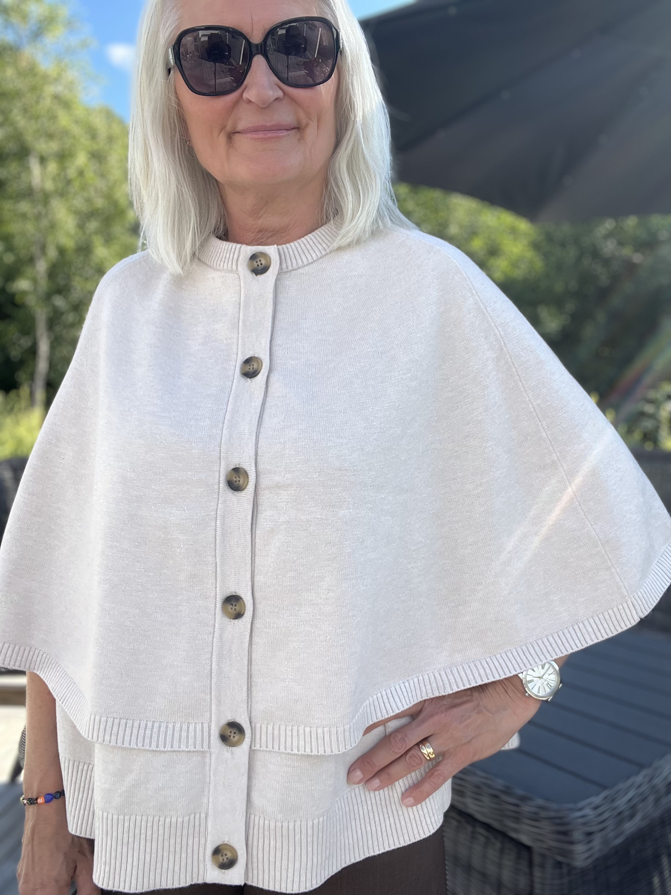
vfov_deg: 60.0
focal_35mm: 30
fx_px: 775
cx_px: 336
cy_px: 448
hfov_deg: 46.8
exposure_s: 1/462
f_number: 2.2
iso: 32
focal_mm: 2.71
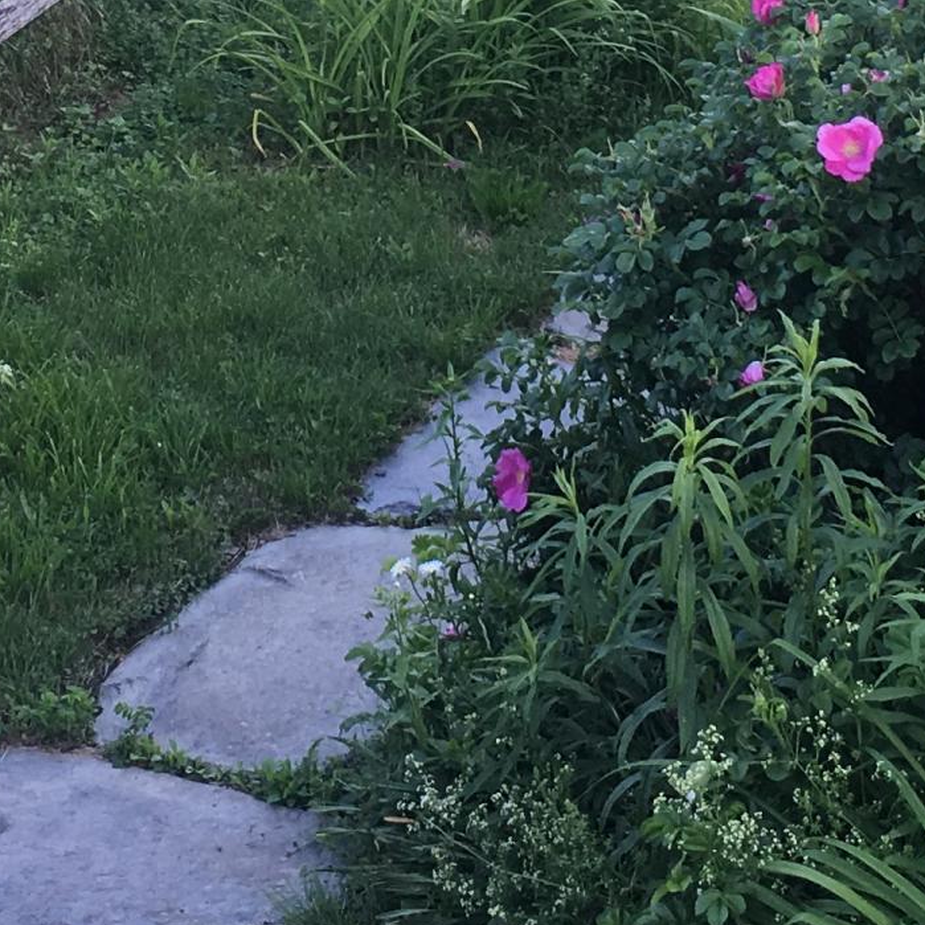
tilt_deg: -15.5
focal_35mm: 110
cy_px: -185
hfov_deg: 15.8
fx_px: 3326
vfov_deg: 15.3
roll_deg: +1.0
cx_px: 385
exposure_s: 1/60
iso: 25
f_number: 2.2
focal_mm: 4.15
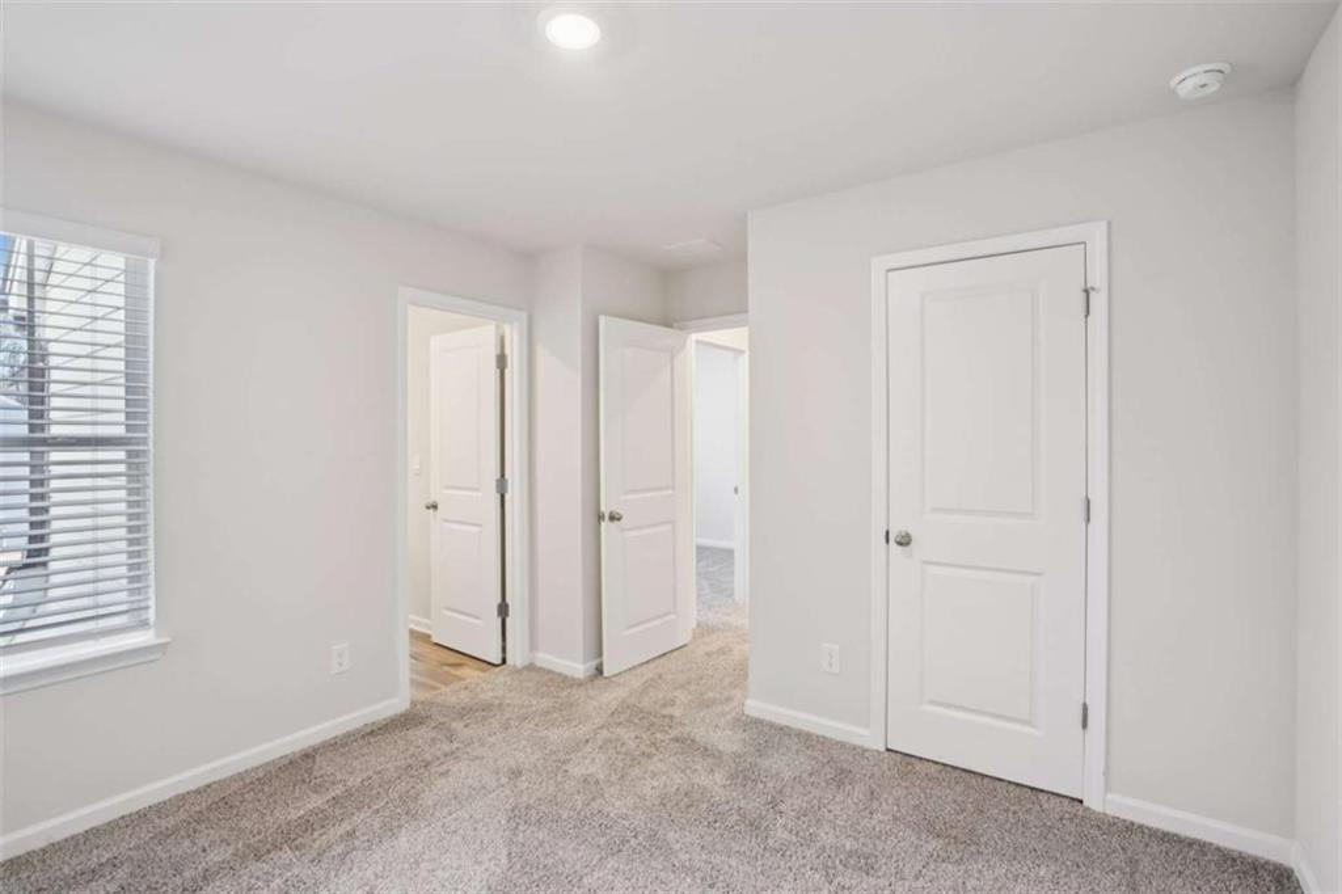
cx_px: 671
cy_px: 447
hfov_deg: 96.8
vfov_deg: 73.7
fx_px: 596
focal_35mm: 16
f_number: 8
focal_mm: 16
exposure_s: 1/6
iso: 400
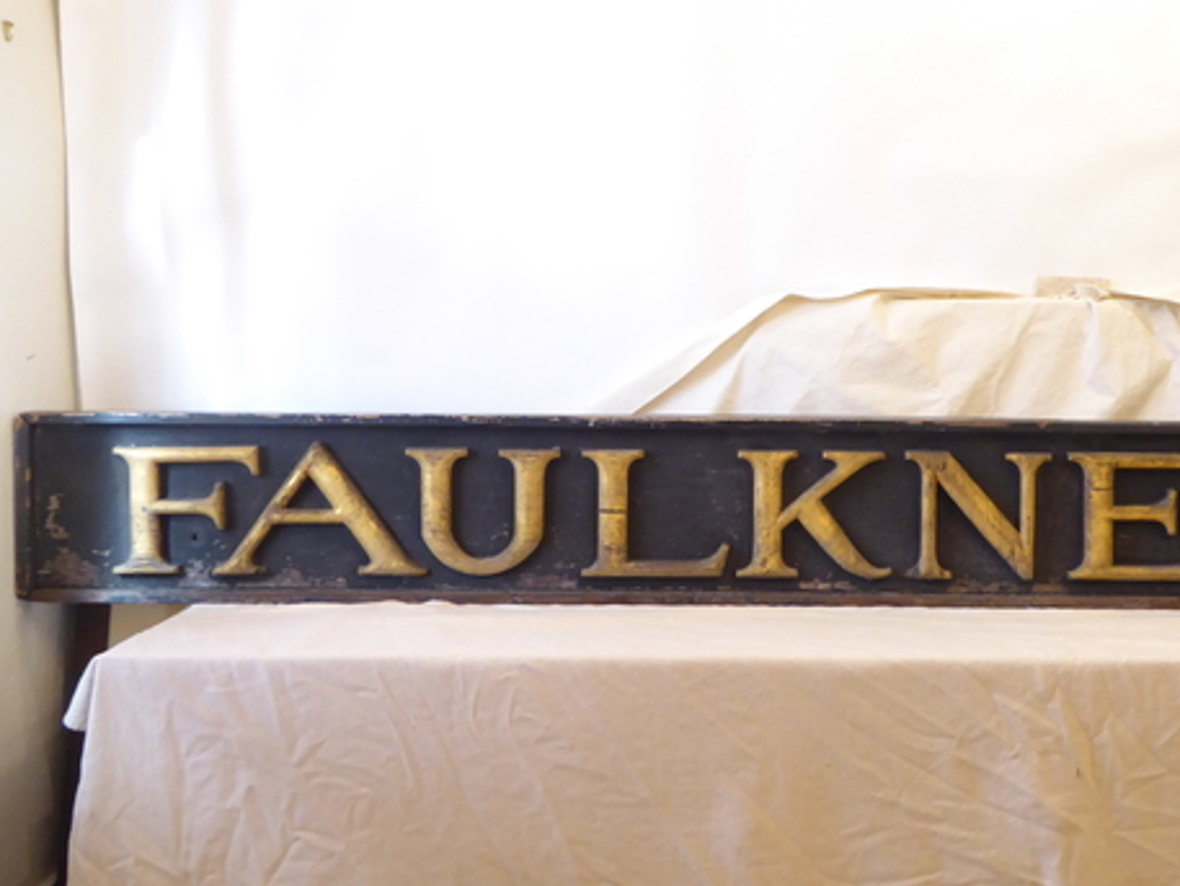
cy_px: 364
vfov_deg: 34.3
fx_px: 1432
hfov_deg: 44.4
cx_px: 736
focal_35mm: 42
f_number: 3.5
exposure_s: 1/15
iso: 400
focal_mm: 5.4
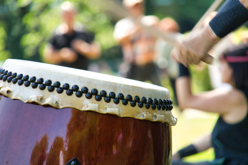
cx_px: 124
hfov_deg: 8.6
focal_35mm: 240
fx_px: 1653
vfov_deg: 5.7
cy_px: 82
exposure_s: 1/250
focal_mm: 240
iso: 500
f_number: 6.3
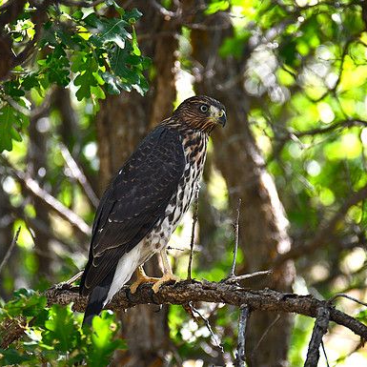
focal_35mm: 577
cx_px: 194
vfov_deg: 3.0
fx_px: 6921
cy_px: 184
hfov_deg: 3.0
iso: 640
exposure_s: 1/500
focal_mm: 300
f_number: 5.6
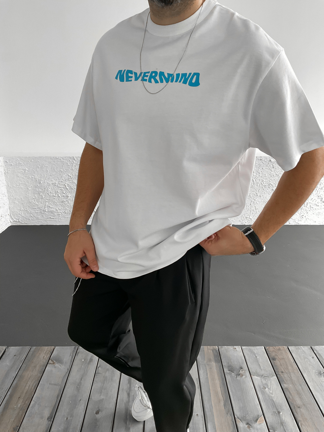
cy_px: 216
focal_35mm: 29
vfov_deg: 61.7
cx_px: 162
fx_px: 362
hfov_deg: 48.2
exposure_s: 1/65
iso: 64
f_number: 1.8
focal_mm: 3
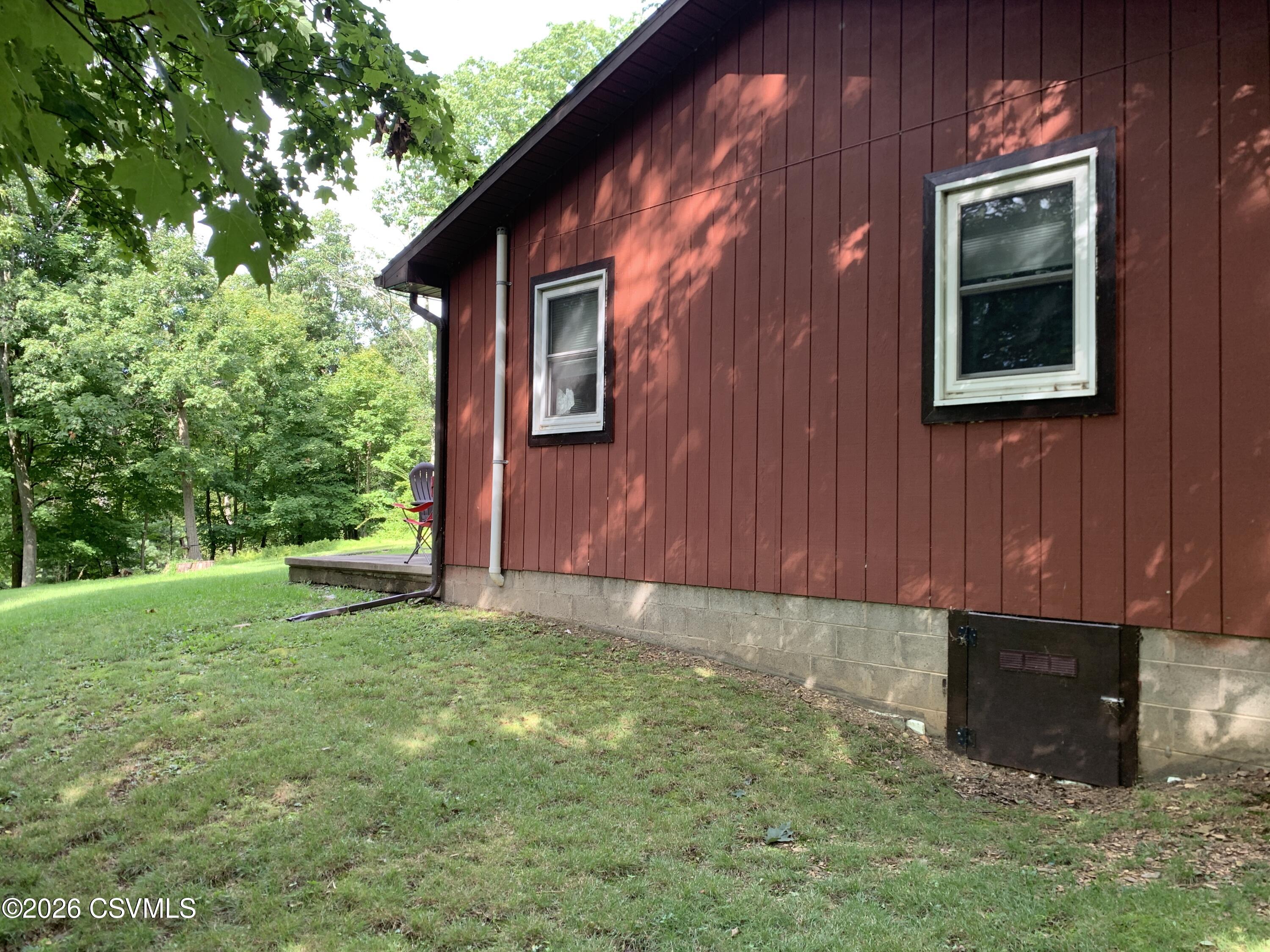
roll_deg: -0.5
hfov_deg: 67.3
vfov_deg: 53.1
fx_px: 954
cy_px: 476
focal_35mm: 26
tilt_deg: +1.8
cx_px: 635
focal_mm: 4.25
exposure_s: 1/122
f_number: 1.8
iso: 40
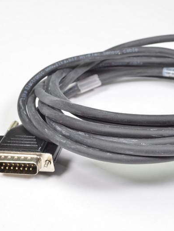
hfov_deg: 16.7
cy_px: 115
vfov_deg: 22.2
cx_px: 140
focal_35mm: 88
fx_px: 589
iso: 250
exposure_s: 1/25
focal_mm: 40
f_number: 11
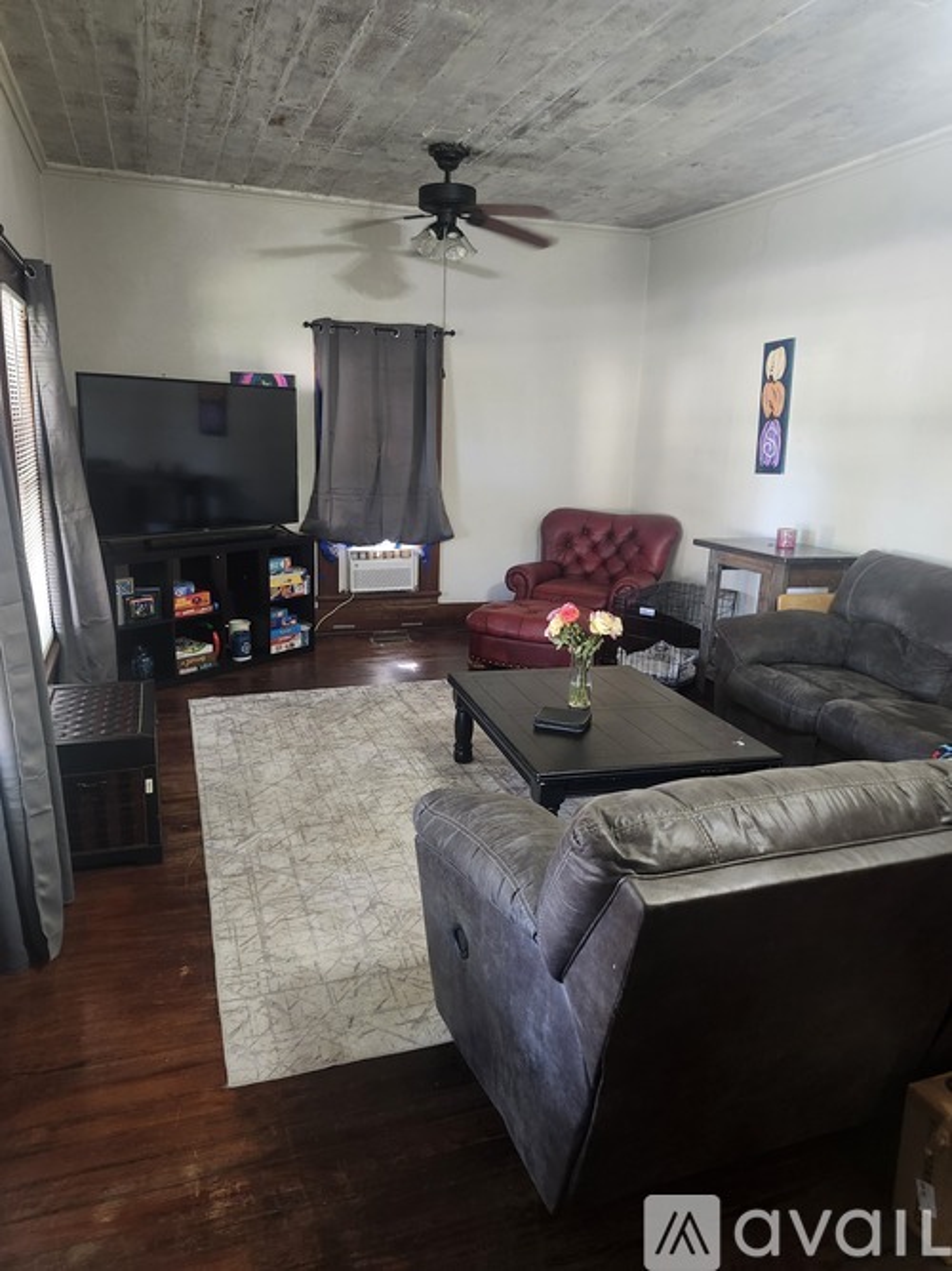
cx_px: 476
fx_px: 844
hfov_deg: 58.9
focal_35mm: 23
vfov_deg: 73.9
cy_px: 636
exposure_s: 1/24
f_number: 1.8
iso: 640
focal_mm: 5.54
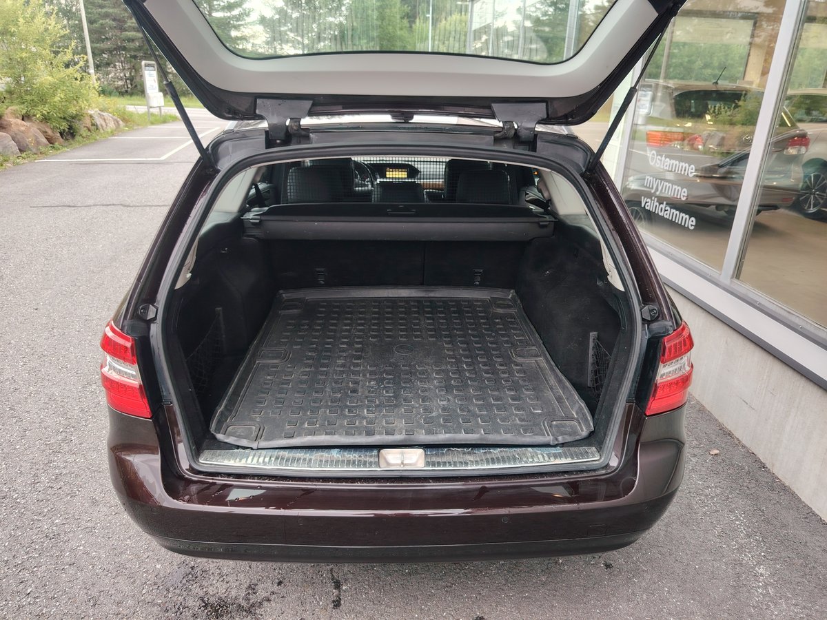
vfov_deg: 56.8
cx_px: 414
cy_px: 310
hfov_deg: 71.6
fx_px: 573
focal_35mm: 24
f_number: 1.75
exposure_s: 1/50
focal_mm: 5.25
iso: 197
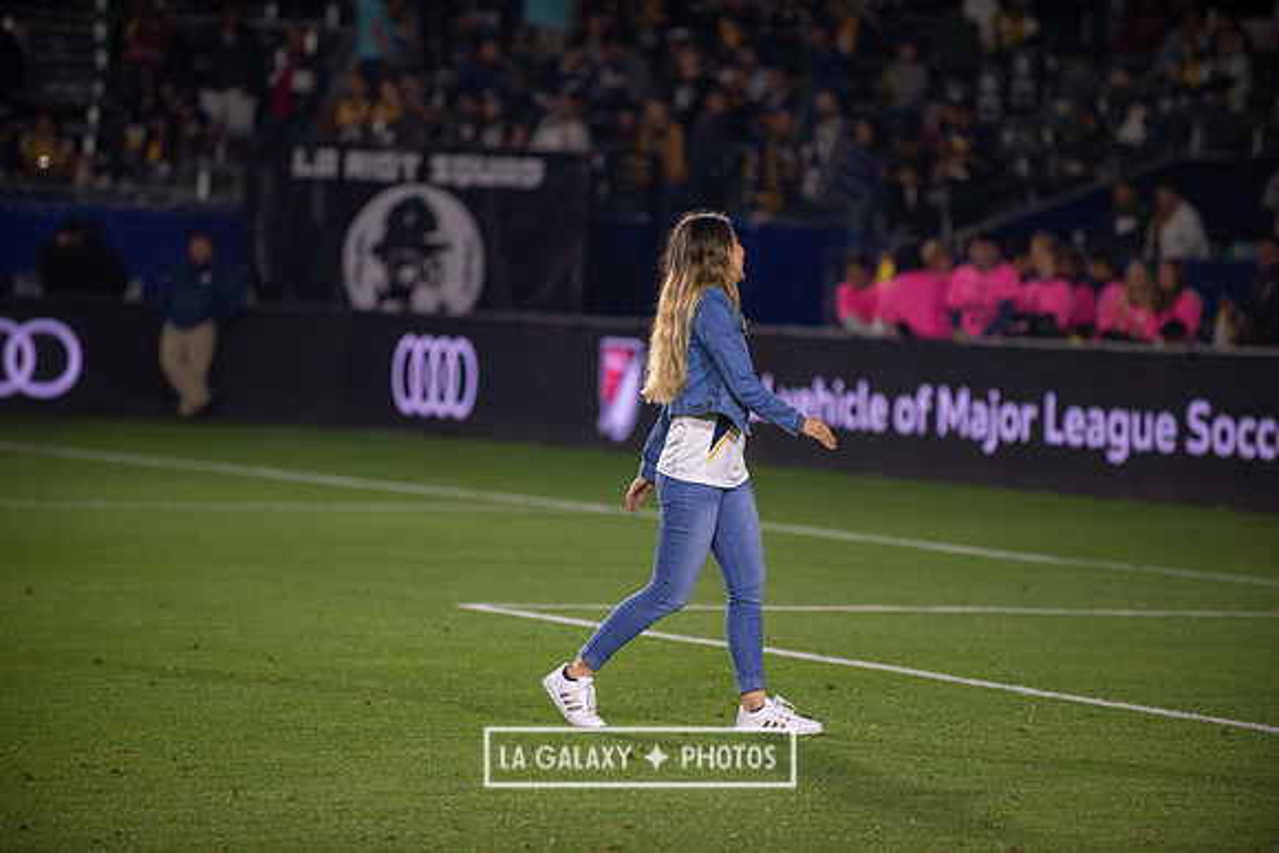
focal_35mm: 200
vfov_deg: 6.9
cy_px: 426
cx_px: 640
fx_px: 7107
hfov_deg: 10.3
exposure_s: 1/2500
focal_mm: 200
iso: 1600
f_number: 2.8
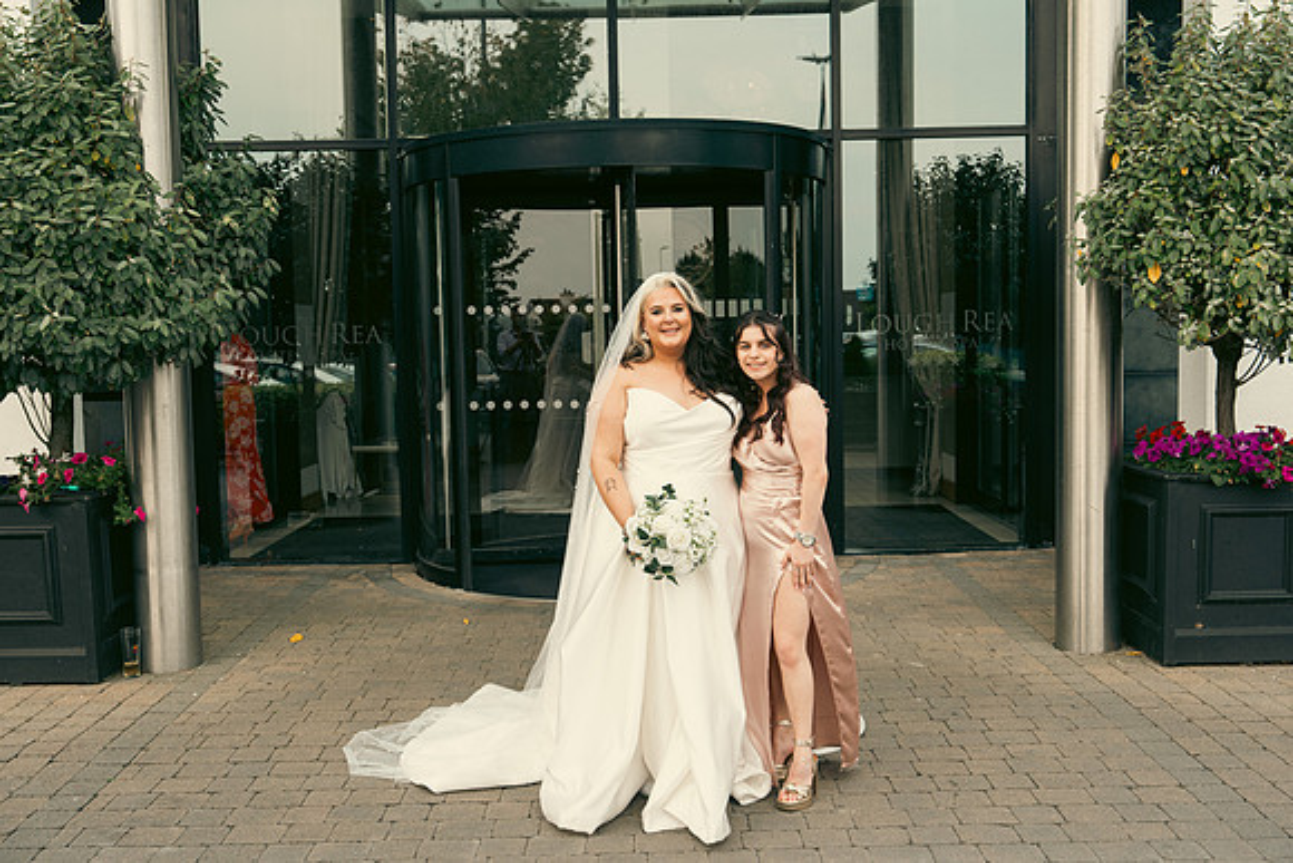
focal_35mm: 37
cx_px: 646
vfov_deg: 36.0
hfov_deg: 51.9
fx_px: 1329
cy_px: 432
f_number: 5
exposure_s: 1/250
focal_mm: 37
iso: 200
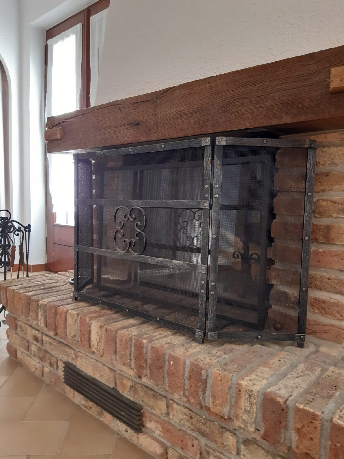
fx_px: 345
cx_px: 172
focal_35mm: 26
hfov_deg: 53.1
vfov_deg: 67.3
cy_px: 230
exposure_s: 1/33
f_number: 1.7
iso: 250
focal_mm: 3.92
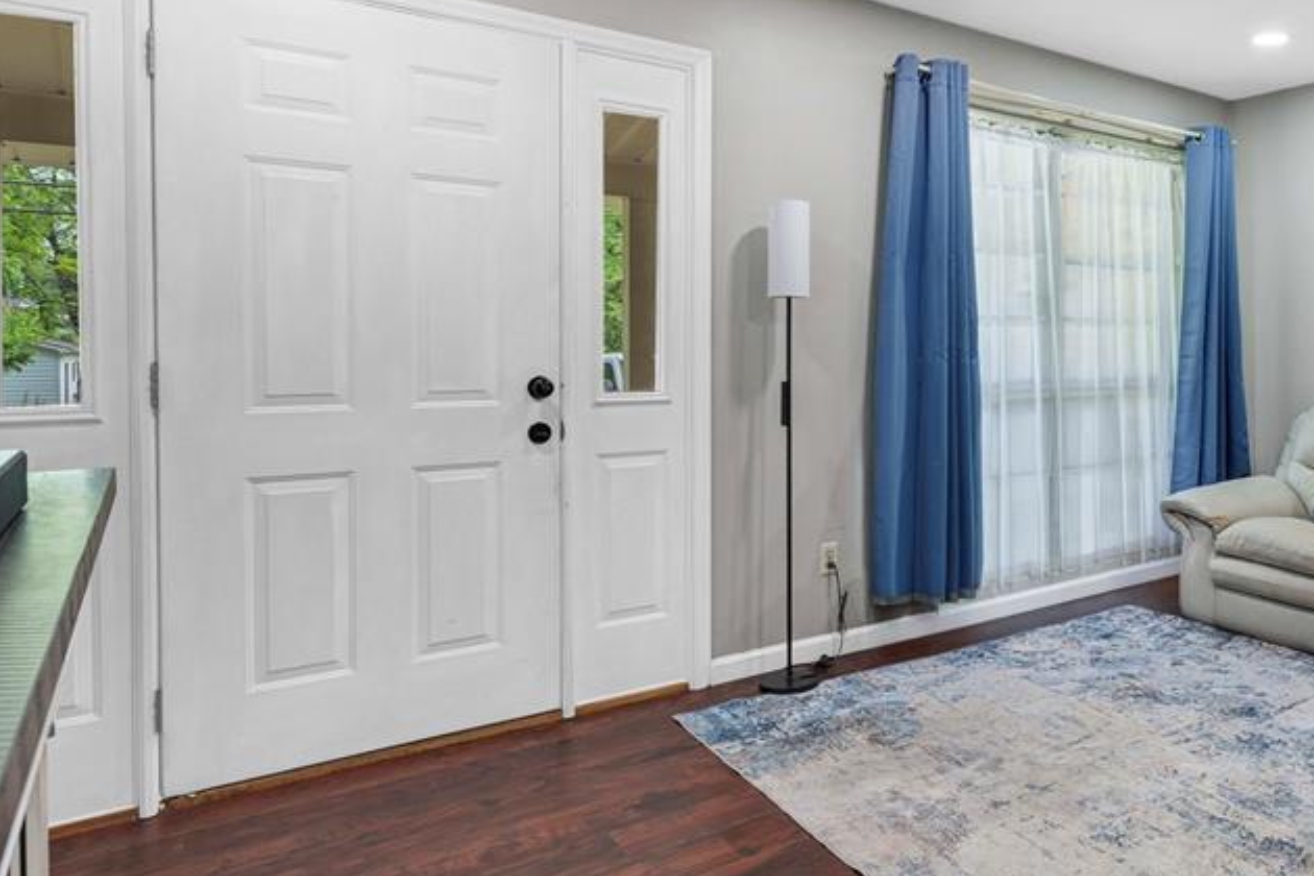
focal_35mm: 26
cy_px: 392
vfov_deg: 49.5
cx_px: 1028
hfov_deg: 64.1
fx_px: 949
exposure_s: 1/25
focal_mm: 16
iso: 400
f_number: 6.3
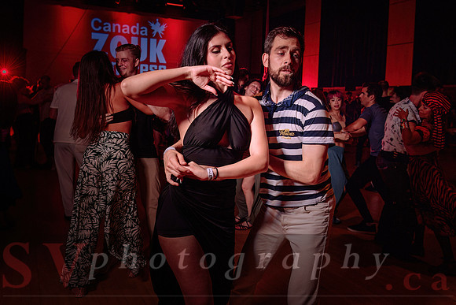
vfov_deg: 40.3
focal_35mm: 33
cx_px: 228
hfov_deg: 57.9
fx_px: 412
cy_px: 121
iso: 800
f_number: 3.5
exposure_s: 1/125
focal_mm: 27
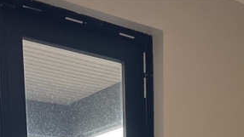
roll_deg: +2.3
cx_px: 67
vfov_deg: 12.6
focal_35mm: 76
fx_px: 492
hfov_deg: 27.5
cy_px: 323
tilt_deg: -7.7
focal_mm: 4.2
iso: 32
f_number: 1.6
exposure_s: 1/126
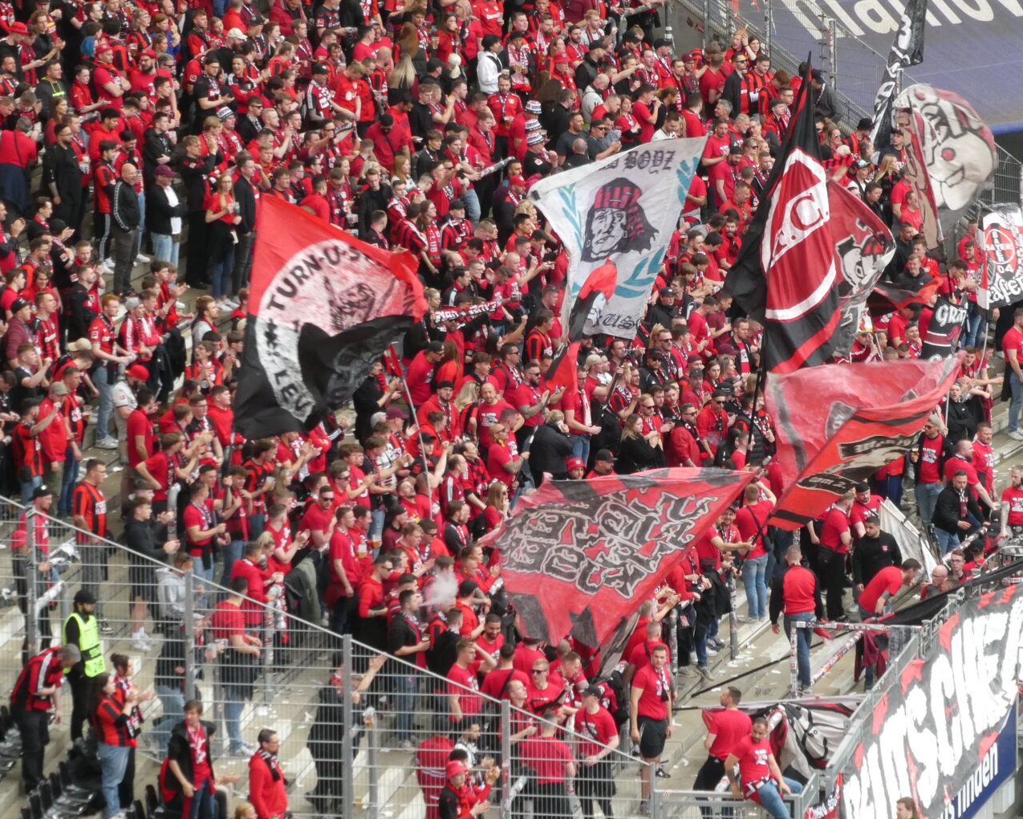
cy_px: 408
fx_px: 8568
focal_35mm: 283
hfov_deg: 6.8
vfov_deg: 5.5
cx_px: 628
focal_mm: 41.4
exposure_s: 1/125
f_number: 5.6
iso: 400
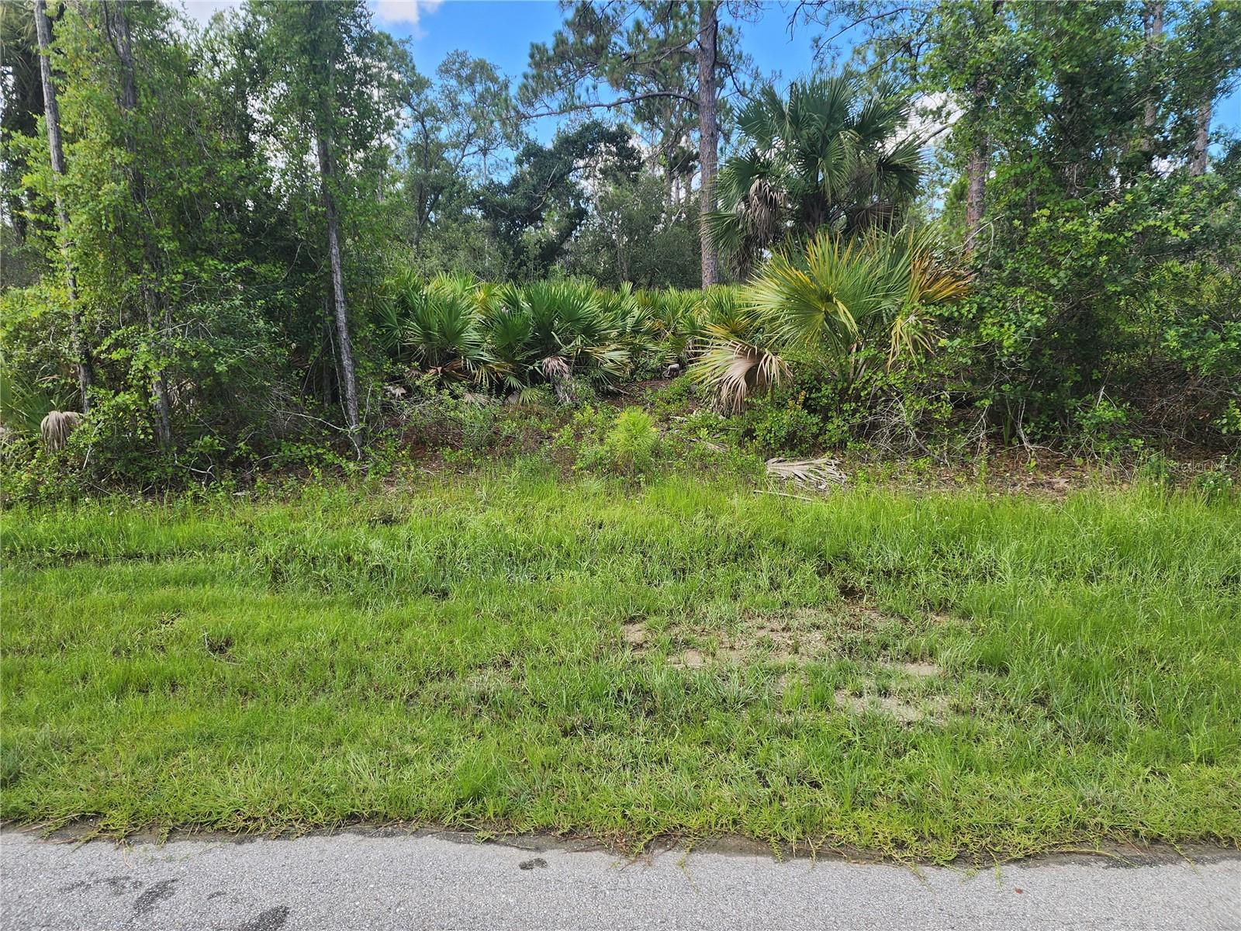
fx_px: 825
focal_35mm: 23
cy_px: 466
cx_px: 620
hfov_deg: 73.9
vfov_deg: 58.9
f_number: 1.8
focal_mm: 6.4
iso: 16
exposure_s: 1/180
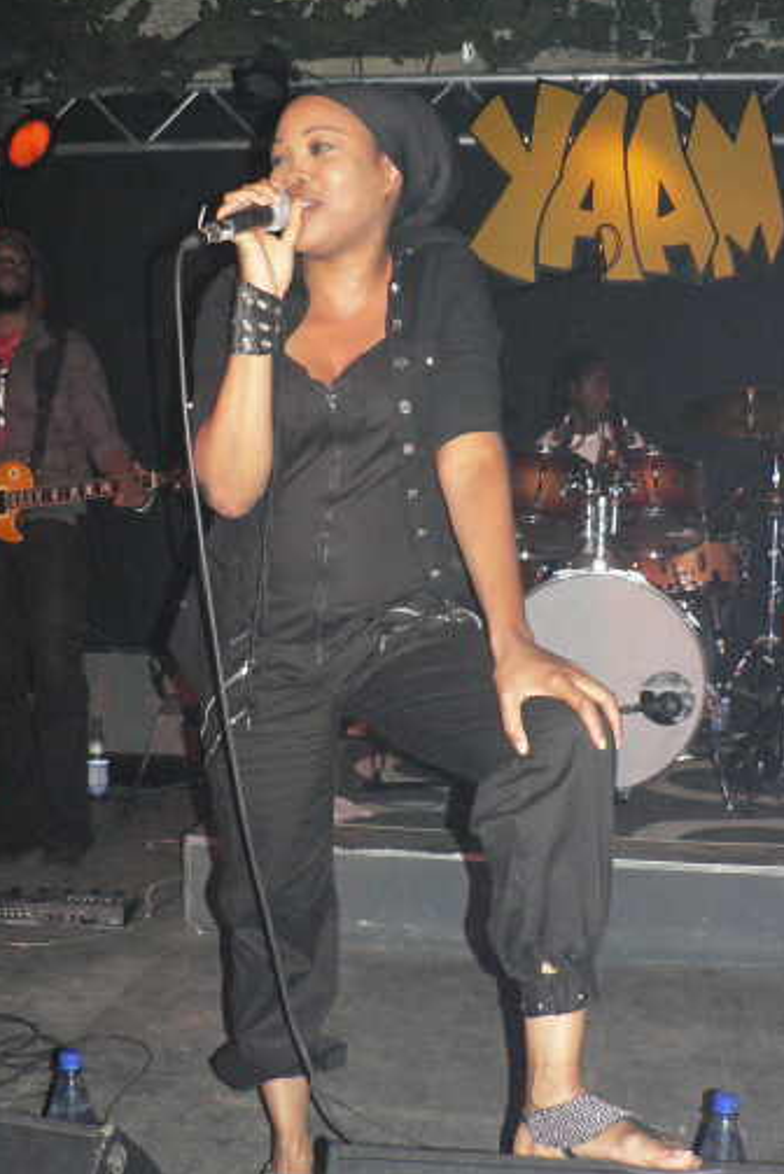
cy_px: 645
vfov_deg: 47.3
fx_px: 1337
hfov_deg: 32.7
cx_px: 358
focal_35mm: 41
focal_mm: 6
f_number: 2.8
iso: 400
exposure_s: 1/60
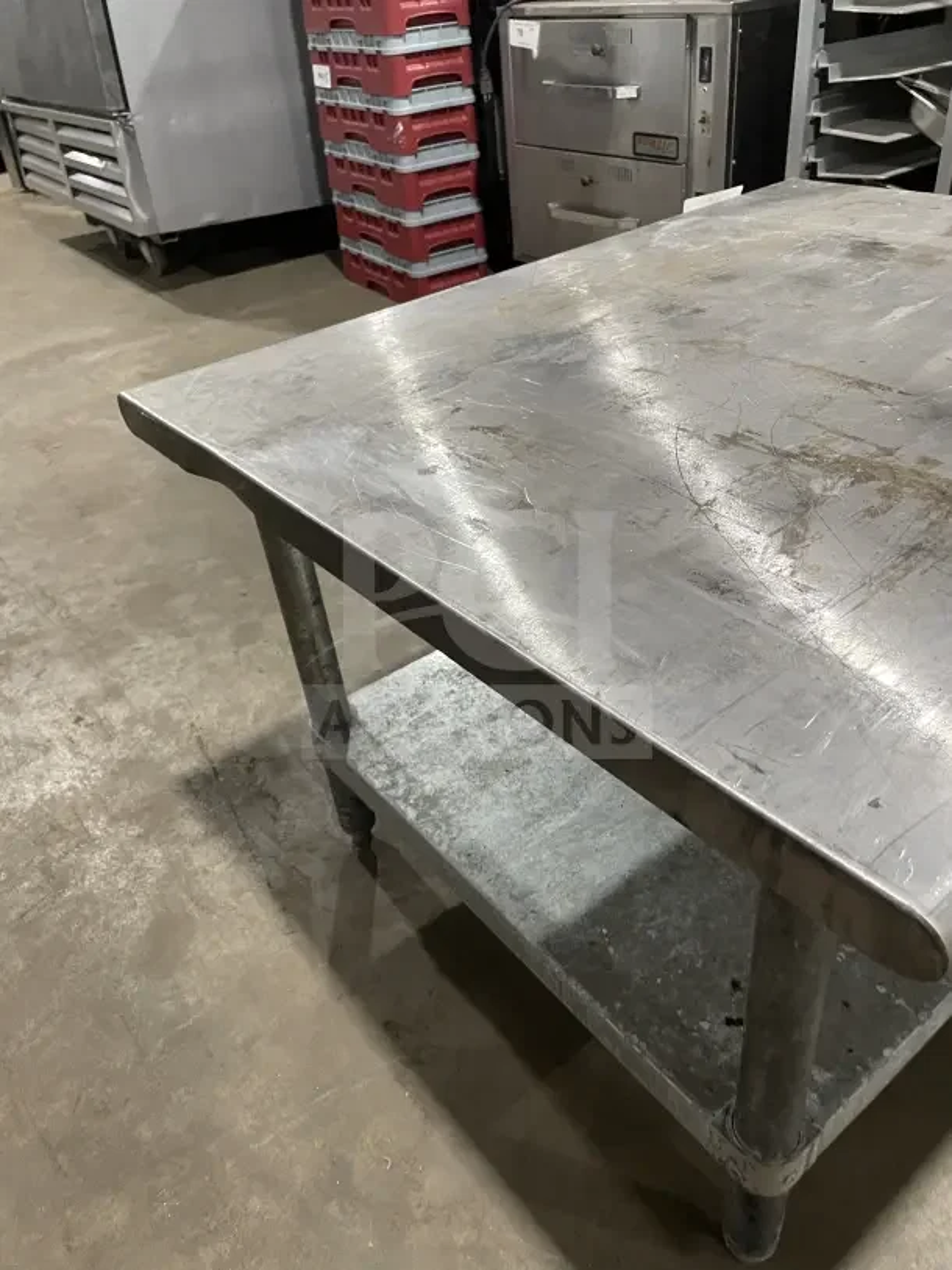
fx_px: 953
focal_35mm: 26
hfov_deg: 53.1
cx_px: 476
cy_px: 635
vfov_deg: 67.3
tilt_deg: -34.4
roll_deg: +5.4
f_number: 1.6
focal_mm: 4.2
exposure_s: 1/60
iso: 160
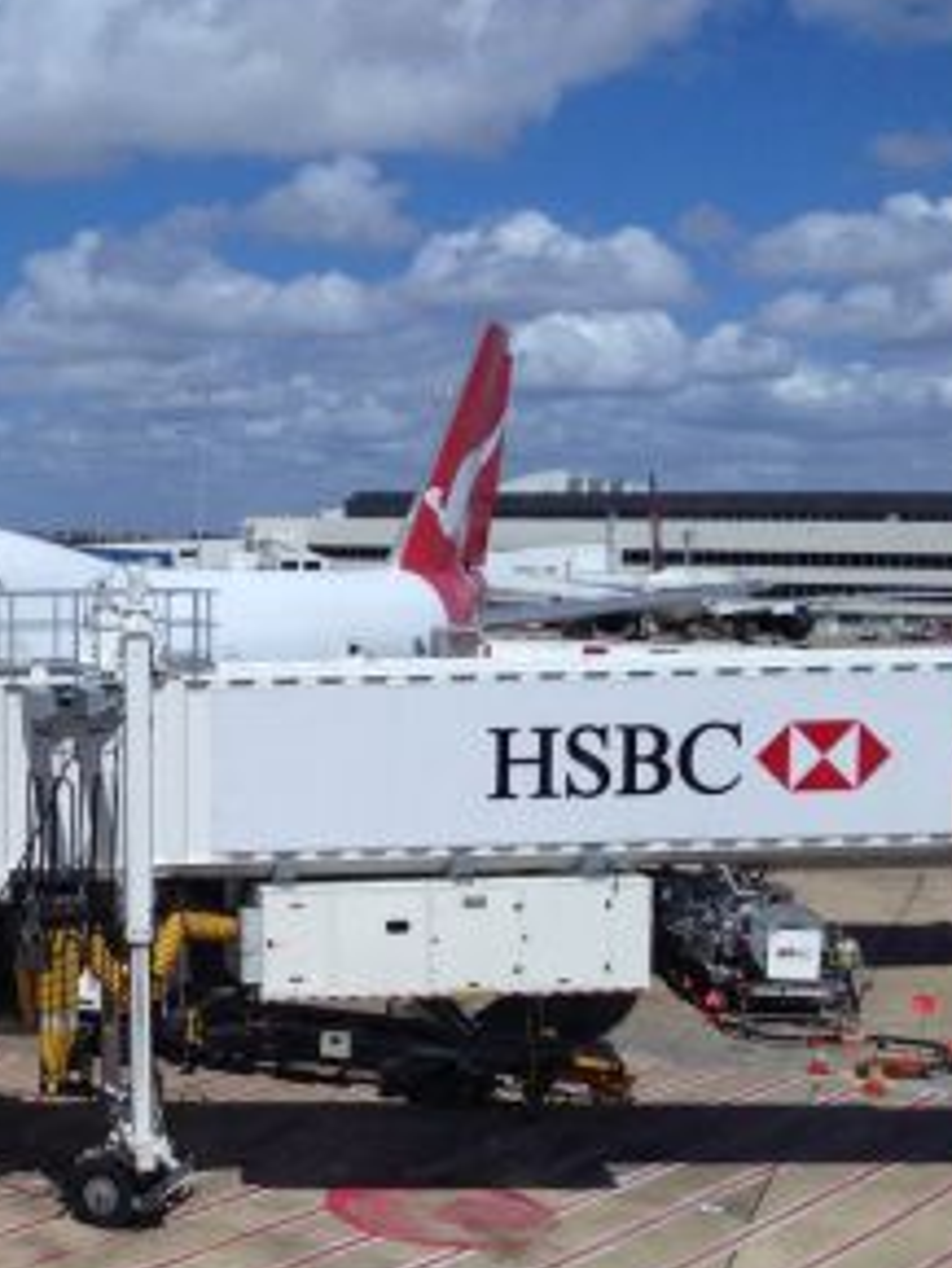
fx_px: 2089
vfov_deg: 33.7
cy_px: 739
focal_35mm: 57
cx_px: -61
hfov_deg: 24.2
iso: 50
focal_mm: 4.13
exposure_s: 1/919
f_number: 2.4
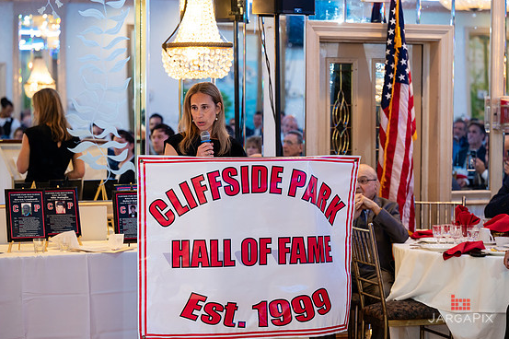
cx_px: 249
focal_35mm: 94
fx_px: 1328
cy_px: 165
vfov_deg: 14.5
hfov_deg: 21.7
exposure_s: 1/125
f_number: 3.2
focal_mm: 89
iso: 1250
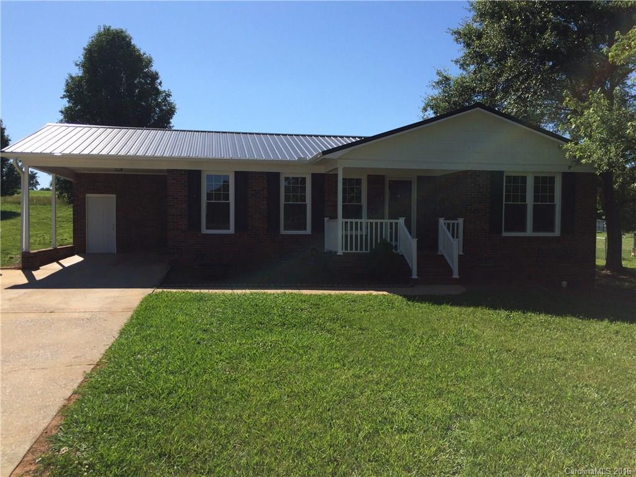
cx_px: 318
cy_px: 238
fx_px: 533
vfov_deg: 48.2
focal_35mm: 29
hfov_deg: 61.7
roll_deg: +0.1
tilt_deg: -4.3
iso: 32
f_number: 2.2
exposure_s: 1/2564
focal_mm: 4.15
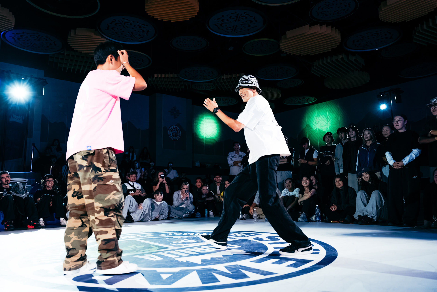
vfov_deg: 46.4
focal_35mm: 28
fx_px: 340
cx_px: 218
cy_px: 146
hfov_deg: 65.5
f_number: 2.8
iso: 3200
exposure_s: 1/800
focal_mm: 28
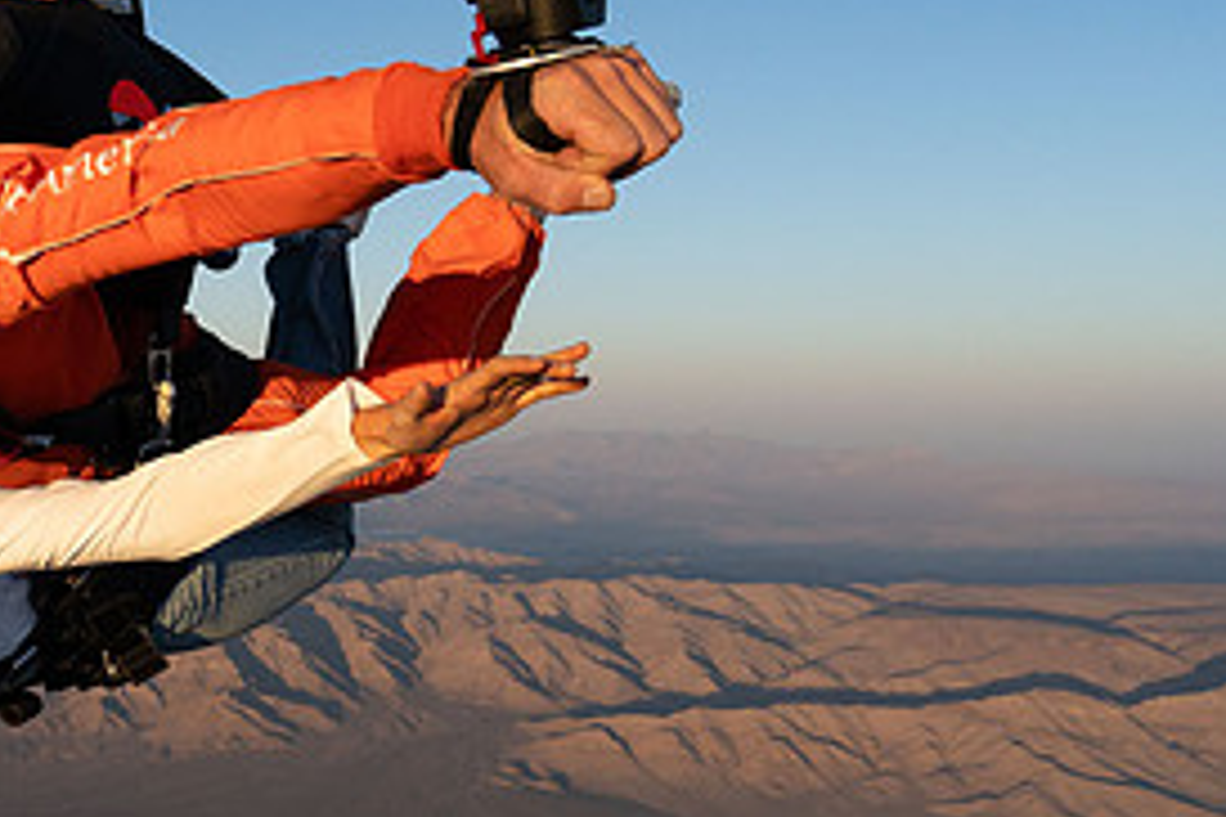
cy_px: 518
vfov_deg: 26.4
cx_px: -36
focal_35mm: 51
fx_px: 1737
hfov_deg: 34.8
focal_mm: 24
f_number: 7.1
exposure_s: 1/2000
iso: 1250
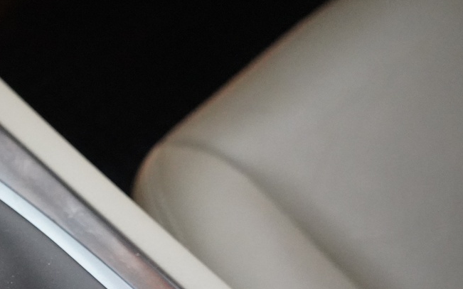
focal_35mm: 71
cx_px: -107
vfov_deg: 18.0
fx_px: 896
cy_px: 265
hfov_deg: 25.6
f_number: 4
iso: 12800
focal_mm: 28
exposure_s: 1/60
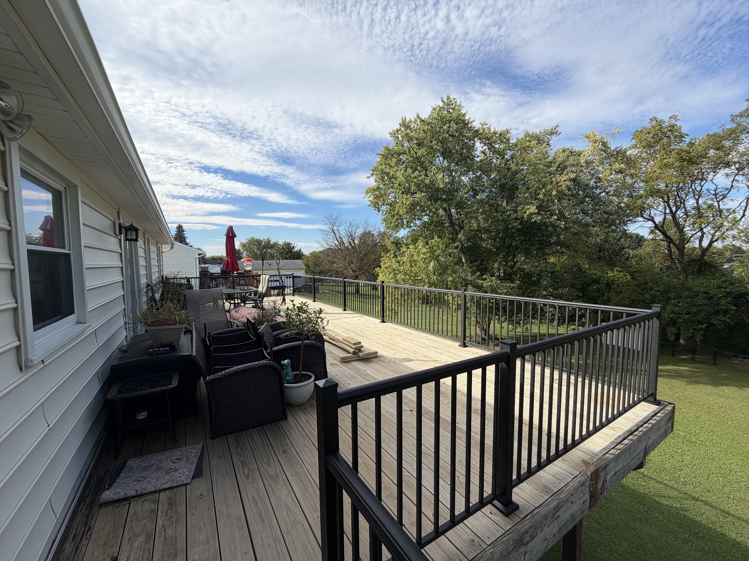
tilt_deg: -5.6
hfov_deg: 102.1
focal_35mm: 14
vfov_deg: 85.7
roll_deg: +1.1
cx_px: 374
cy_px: 280
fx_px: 303
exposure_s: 1/770
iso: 25
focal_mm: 2.22
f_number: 2.2
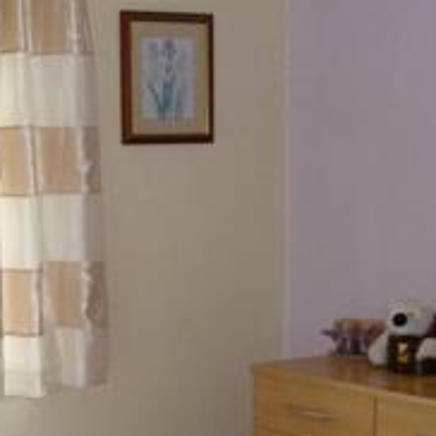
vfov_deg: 19.8
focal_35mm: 87
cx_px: -14
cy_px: 319
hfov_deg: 19.3
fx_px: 1240
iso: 400
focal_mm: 5
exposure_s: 1/60
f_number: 3.1
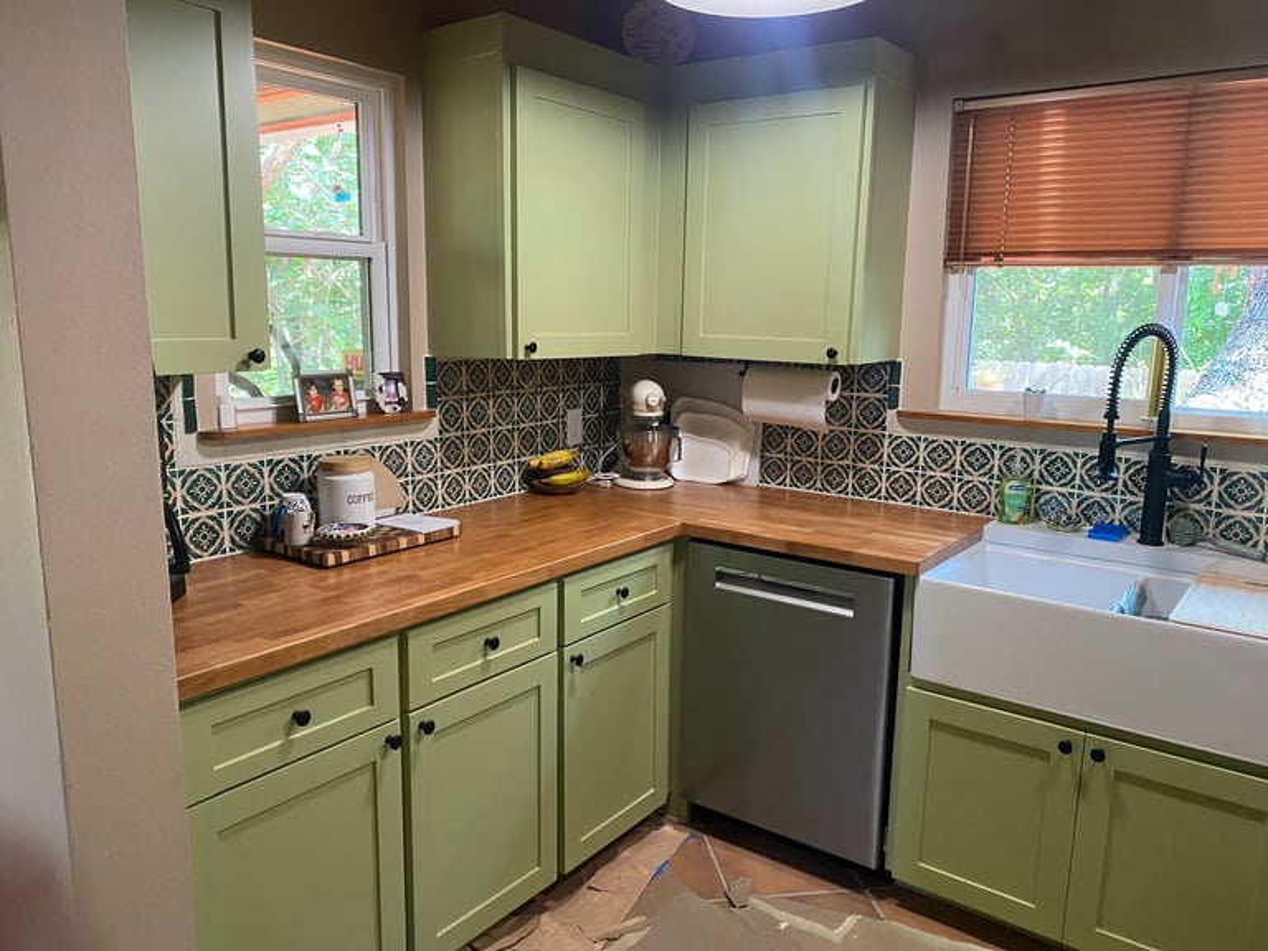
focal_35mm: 26
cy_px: 476
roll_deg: -0.2
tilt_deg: -11.6
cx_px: 634
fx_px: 952
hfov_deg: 67.3
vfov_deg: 53.1
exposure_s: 1/60
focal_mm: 4.25
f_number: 1.8
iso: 400
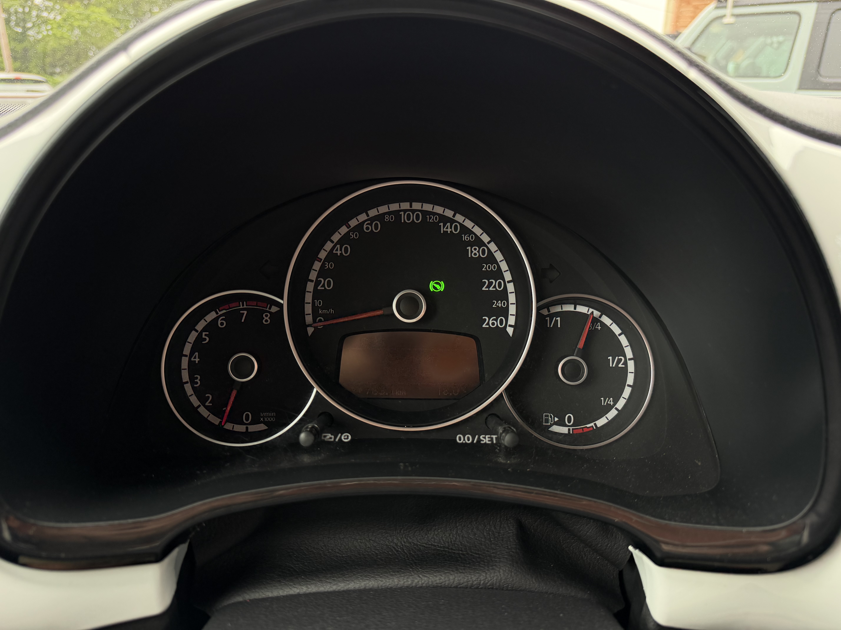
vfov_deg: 56.8
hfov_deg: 71.6
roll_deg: -1.4
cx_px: 420
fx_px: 583
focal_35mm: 24
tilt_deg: -19.4
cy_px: 315
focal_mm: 6.76
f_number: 1.78
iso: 200
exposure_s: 1/137
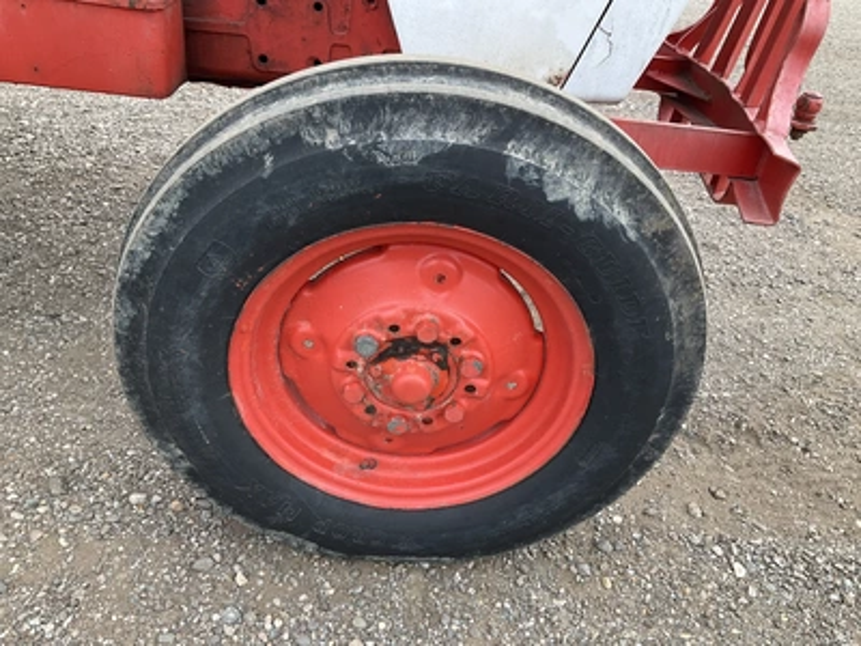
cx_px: 430
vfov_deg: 48.2
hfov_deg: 61.7
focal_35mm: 29
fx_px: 721
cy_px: 323
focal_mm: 3
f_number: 1.8
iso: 25
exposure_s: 1/299
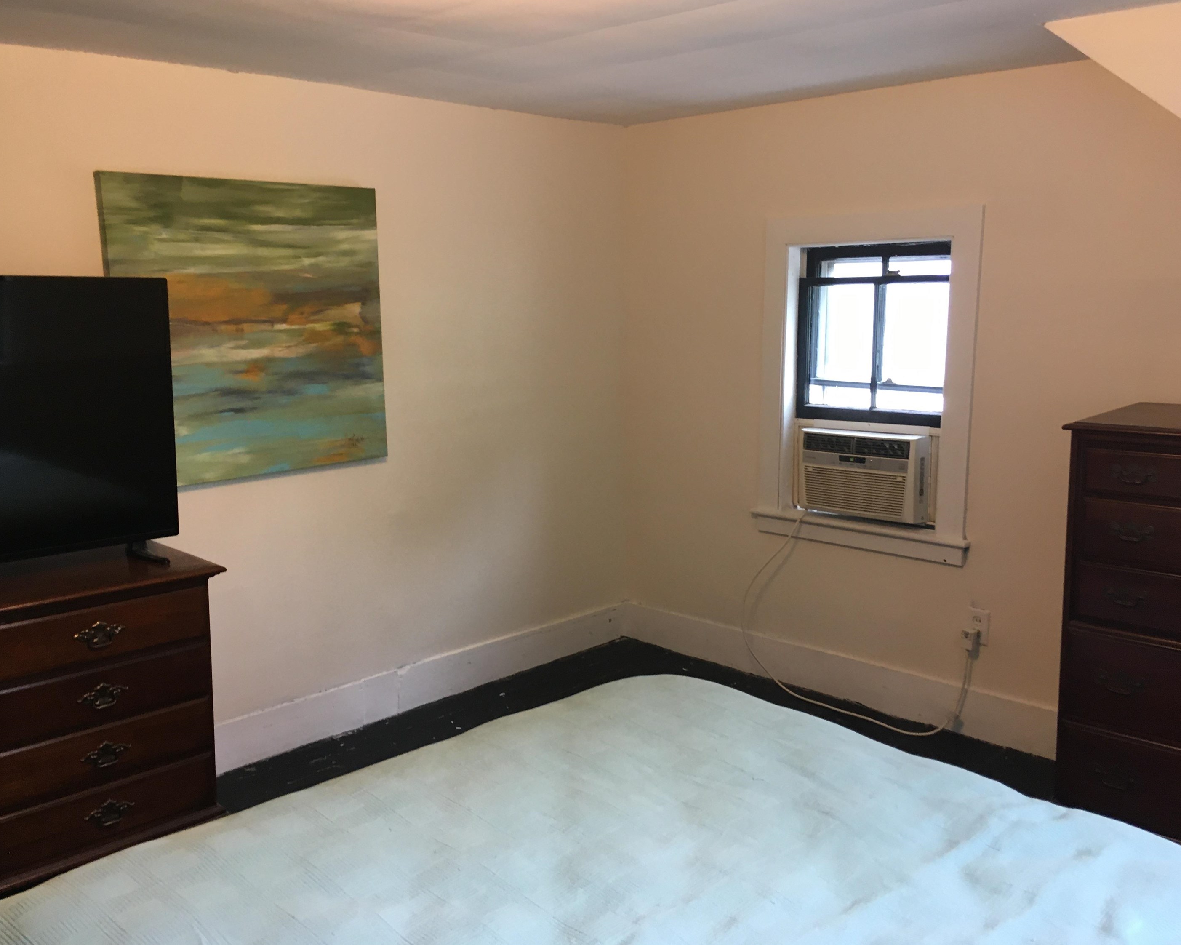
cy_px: 470
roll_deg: -0.4
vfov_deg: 47.1
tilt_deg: -7.5
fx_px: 1084
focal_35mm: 31
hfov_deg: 57.2
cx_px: 569
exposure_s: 1/30
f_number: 2.2
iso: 80
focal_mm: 4.15
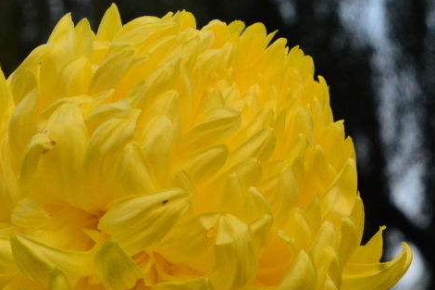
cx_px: 128
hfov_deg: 8.4
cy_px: 207
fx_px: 2960
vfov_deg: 5.6
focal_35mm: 245
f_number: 16
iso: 3200
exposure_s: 1/250
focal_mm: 75
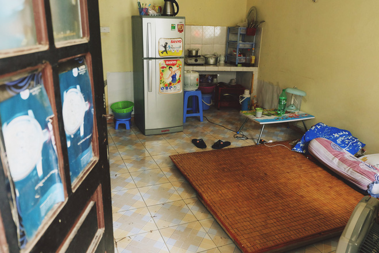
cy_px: 126
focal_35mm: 29
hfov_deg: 63.7
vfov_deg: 45.0
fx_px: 305
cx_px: 190
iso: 2000
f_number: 3.8
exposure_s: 1/30
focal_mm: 19.2
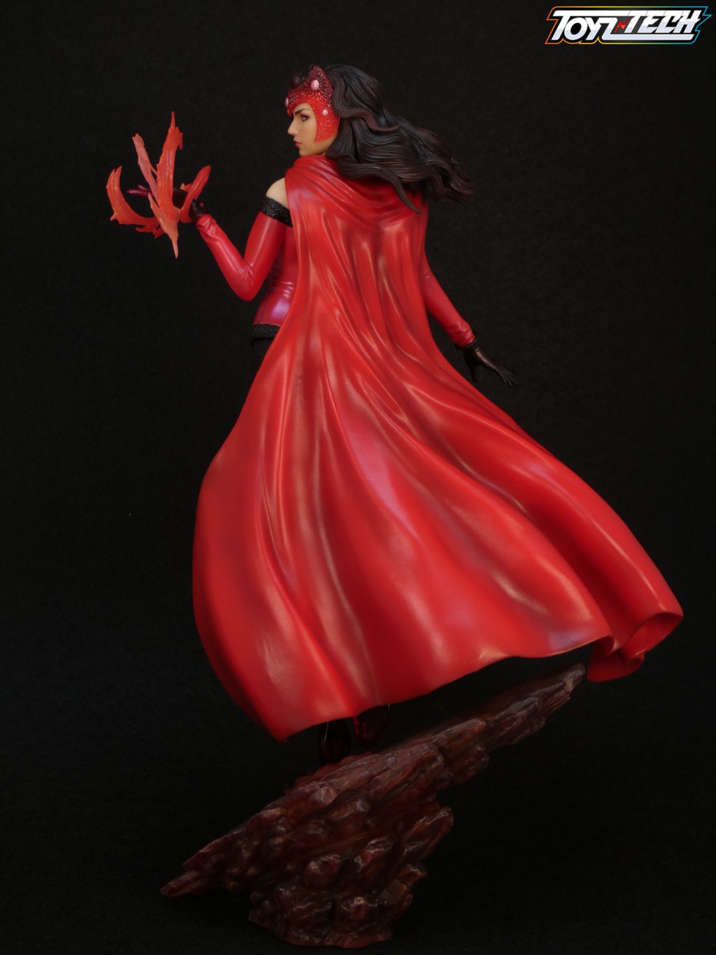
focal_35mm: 74
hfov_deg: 19.9
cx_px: 358
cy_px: 478
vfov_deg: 26.3
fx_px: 2041
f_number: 4.4
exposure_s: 1/100
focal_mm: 13.3
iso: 80
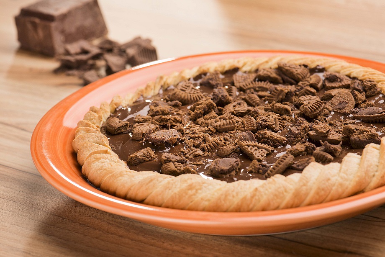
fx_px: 1123
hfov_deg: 19.5
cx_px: 192
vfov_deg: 13.1
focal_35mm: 105
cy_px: 128
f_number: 9
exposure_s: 1/160
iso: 100
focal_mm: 105
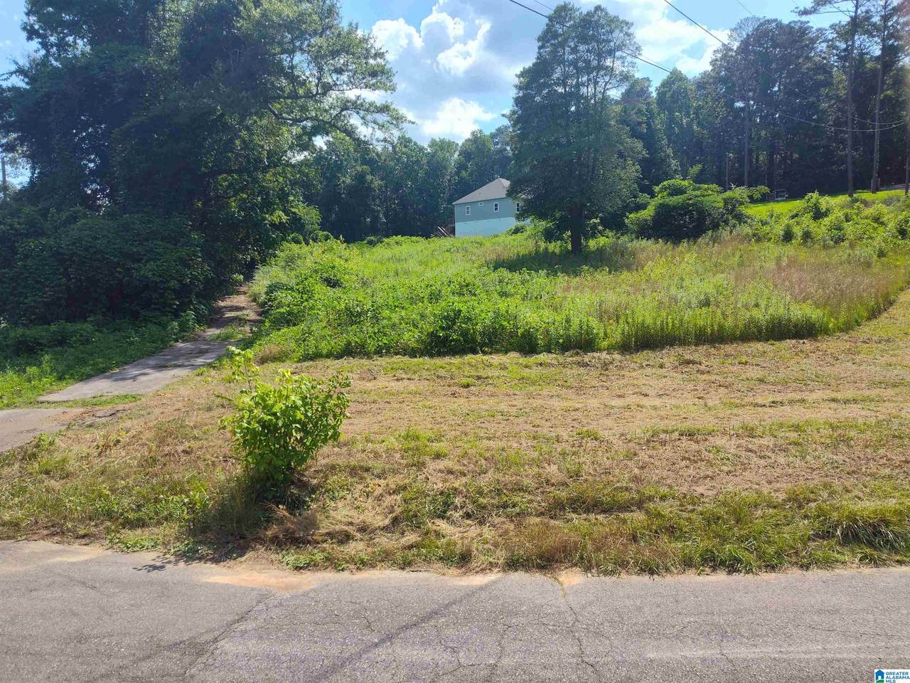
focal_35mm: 23
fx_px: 605
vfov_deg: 58.9
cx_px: 455
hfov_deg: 73.9
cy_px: 342
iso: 100
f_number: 1.8
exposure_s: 1/1938
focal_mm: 5.56
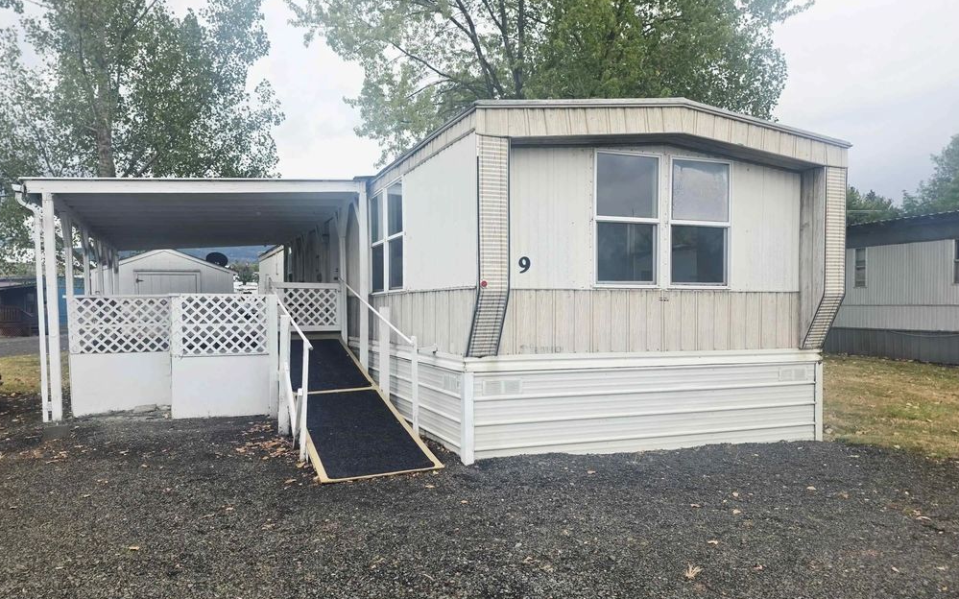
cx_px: 476
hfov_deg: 72.6
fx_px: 653
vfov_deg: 49.2
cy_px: 274
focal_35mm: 25
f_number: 1.7
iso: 80
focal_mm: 6.25
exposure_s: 1/2000
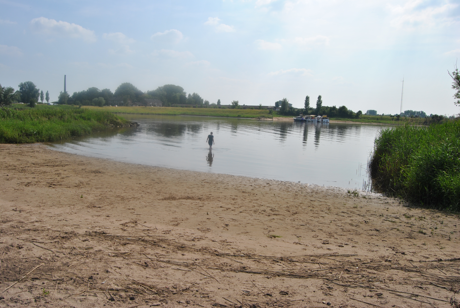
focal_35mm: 28
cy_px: 154
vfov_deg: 45.8
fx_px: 365
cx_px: 230
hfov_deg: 64.5
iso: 100
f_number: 10
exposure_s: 1/400
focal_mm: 19
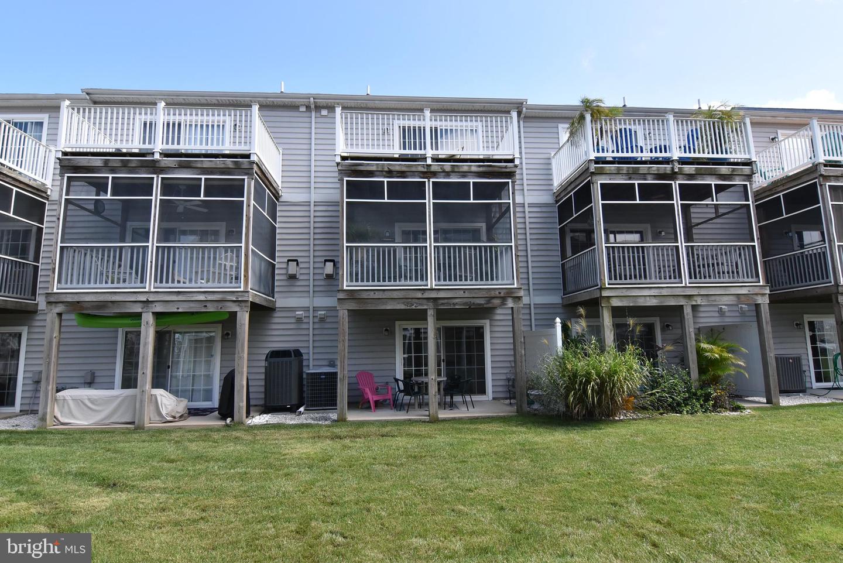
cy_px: 282
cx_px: 422
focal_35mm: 18
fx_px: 422
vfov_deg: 67.5
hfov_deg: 90.0
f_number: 11
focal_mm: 12
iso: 800
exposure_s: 1/500
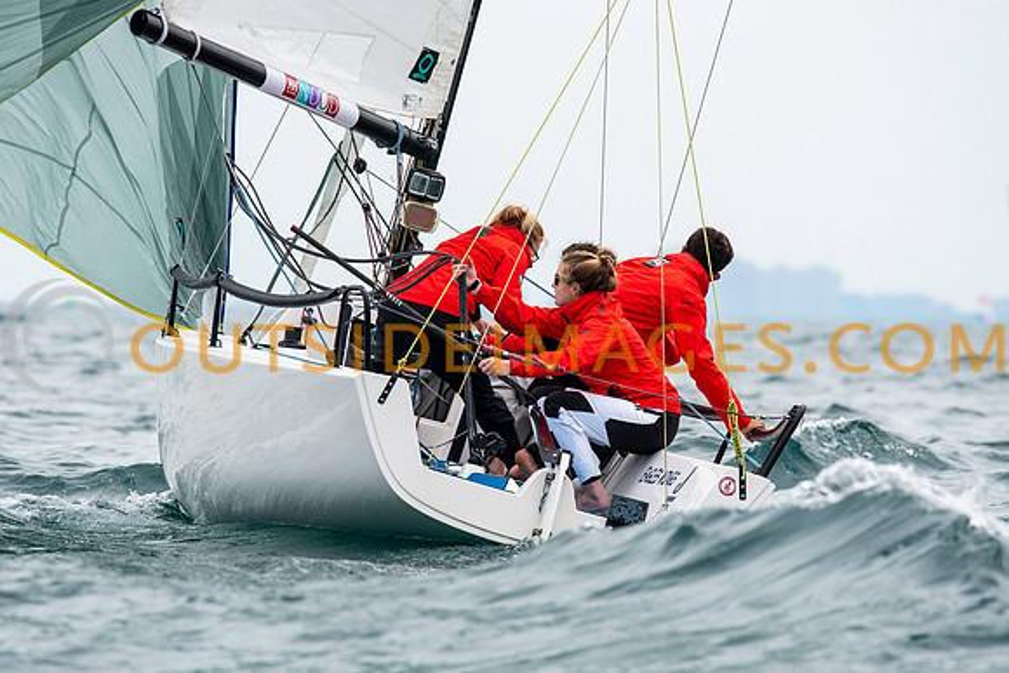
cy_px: 336
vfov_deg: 3.1
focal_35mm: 450
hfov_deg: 4.6
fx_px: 12624
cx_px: 504
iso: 400
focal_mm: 300
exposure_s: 1/1600
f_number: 5.6
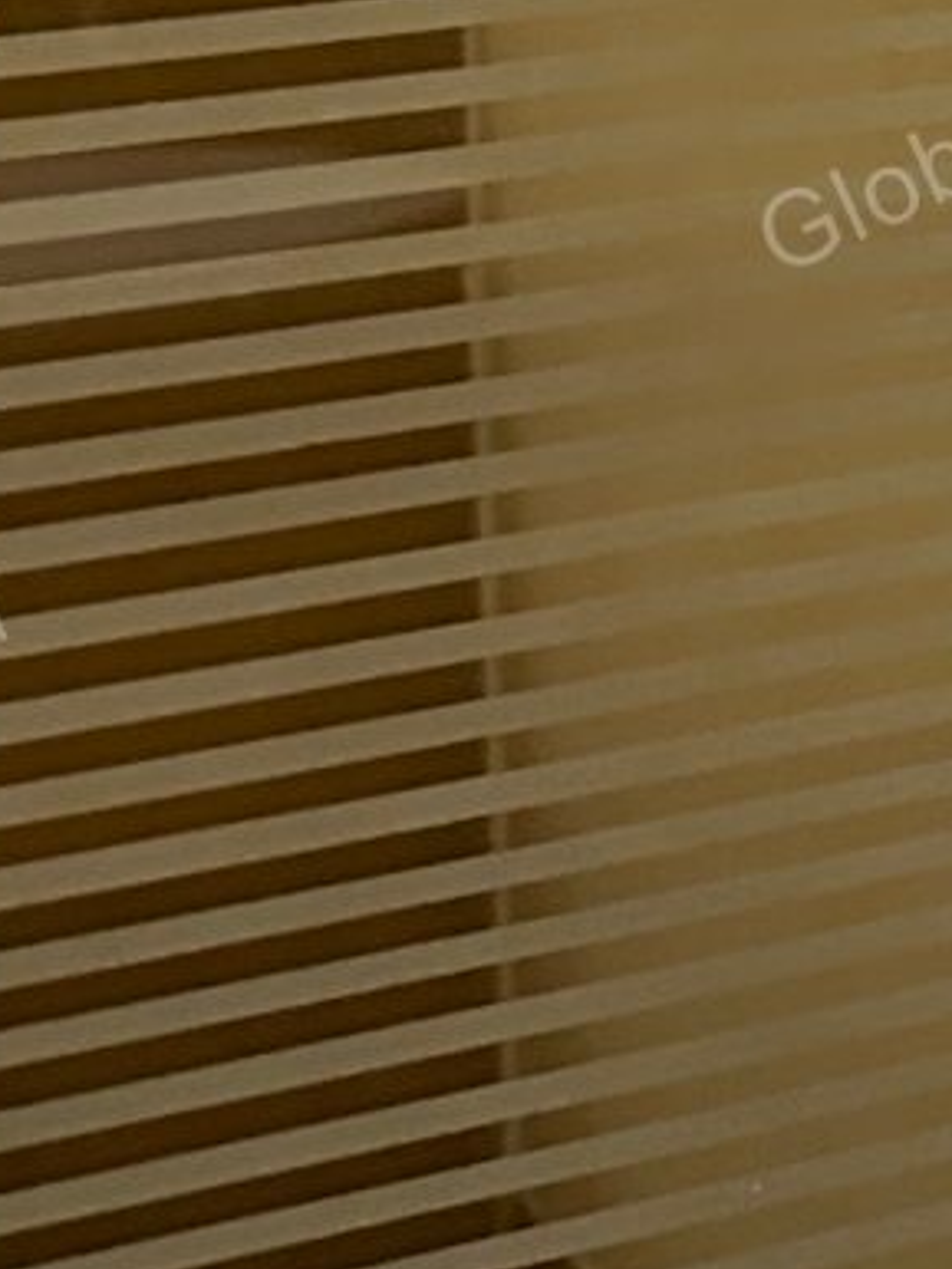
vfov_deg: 14.3
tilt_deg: -4.7
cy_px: -358
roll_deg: -1.1
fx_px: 4874
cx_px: 2115
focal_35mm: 133
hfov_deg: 10.0
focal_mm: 6.86
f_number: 1.78
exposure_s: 1/33
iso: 640
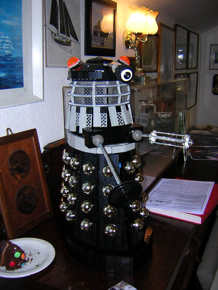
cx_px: 109
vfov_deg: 51.4
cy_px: 145
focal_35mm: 36
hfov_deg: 39.7
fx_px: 302
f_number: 2.6
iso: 100
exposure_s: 1/60.1
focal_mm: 4.7
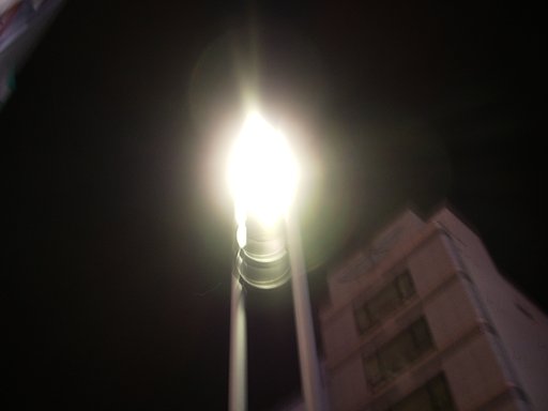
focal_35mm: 35
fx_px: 554
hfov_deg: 52.6
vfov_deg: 40.7
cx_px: 274
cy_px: 206
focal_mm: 5.8
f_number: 2.6
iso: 100
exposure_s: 1/4
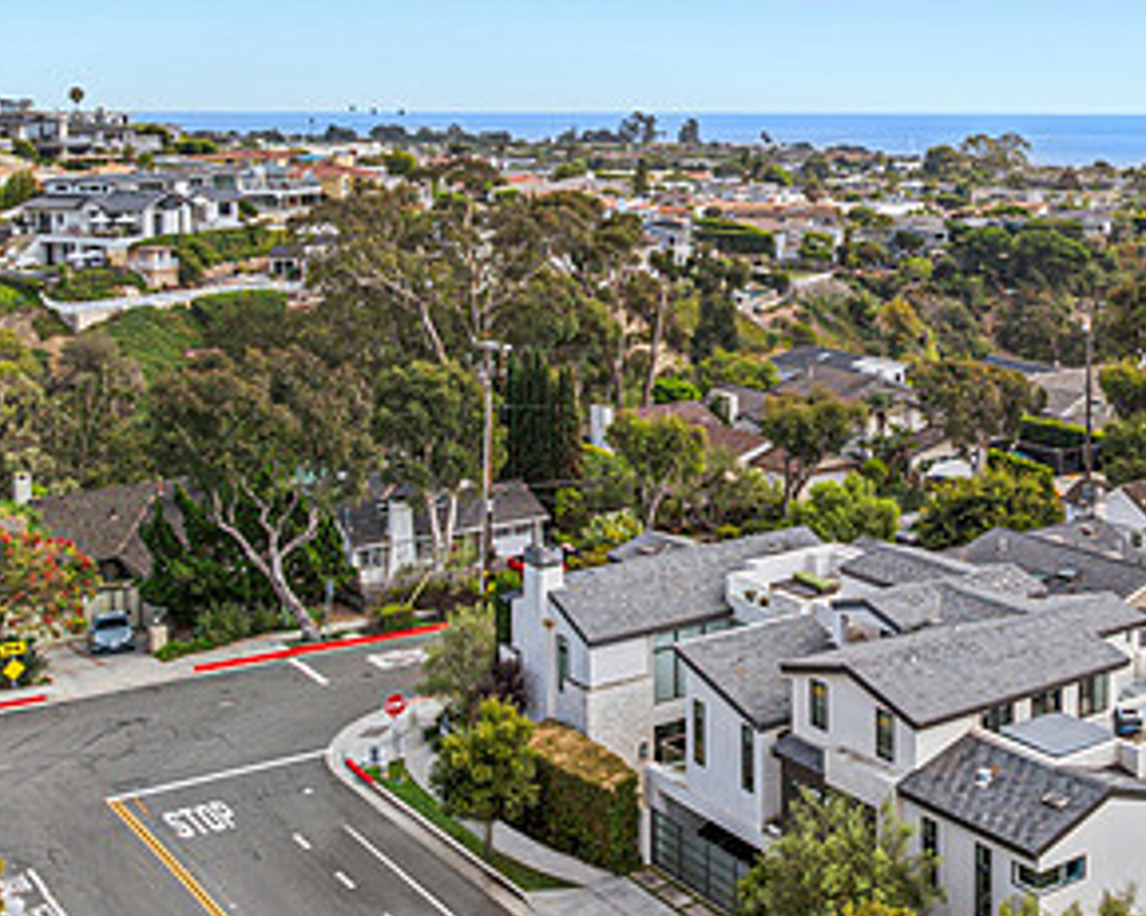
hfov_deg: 37.7
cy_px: 416
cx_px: 968
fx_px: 1594
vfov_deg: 32.1
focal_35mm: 47
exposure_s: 1/120
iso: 150
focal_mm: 12.3
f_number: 2.8
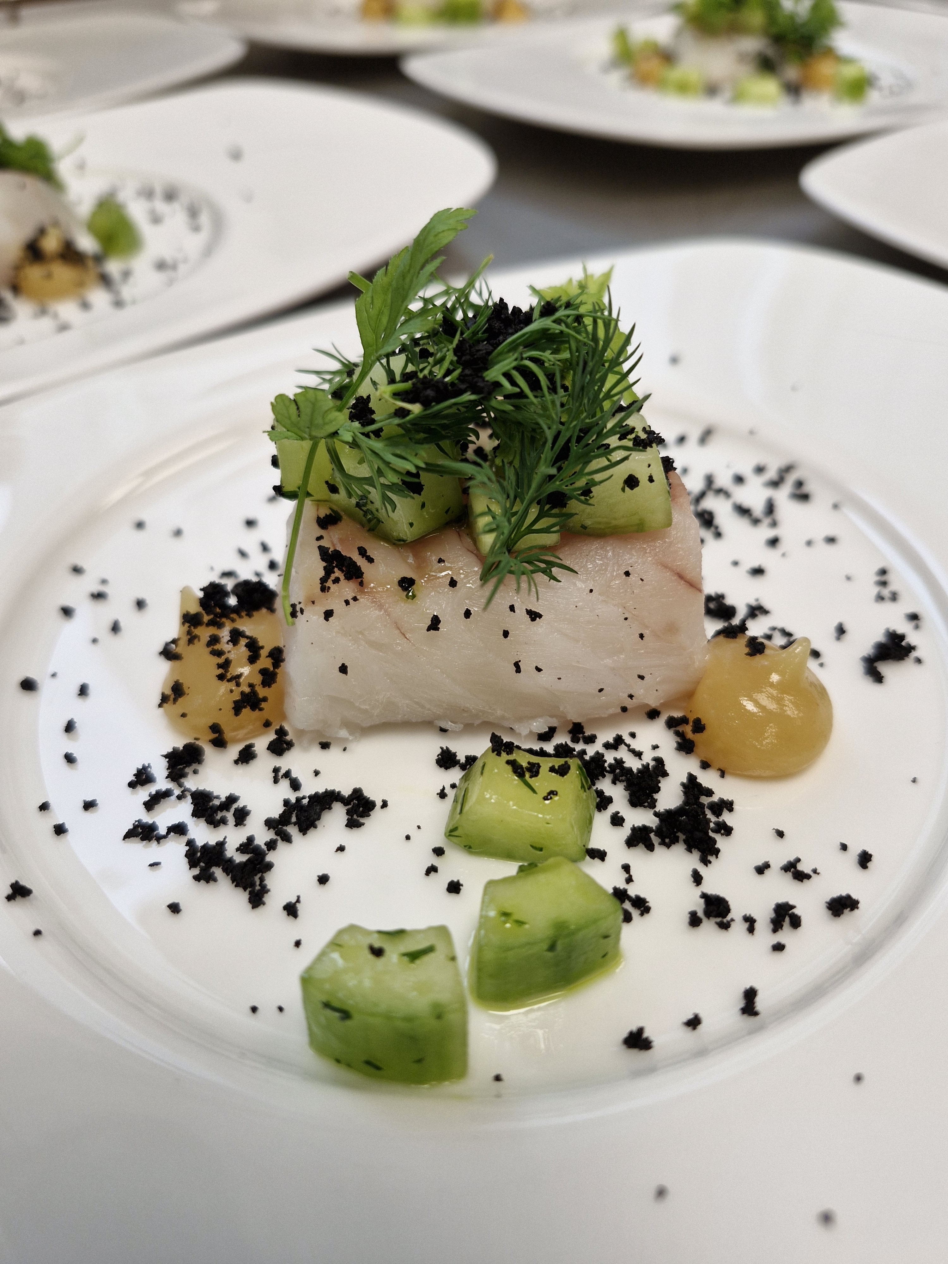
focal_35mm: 23
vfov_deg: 73.9
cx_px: 474
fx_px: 840
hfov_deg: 58.9
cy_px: 632
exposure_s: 1/180
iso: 80
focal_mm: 5.54
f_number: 1.8
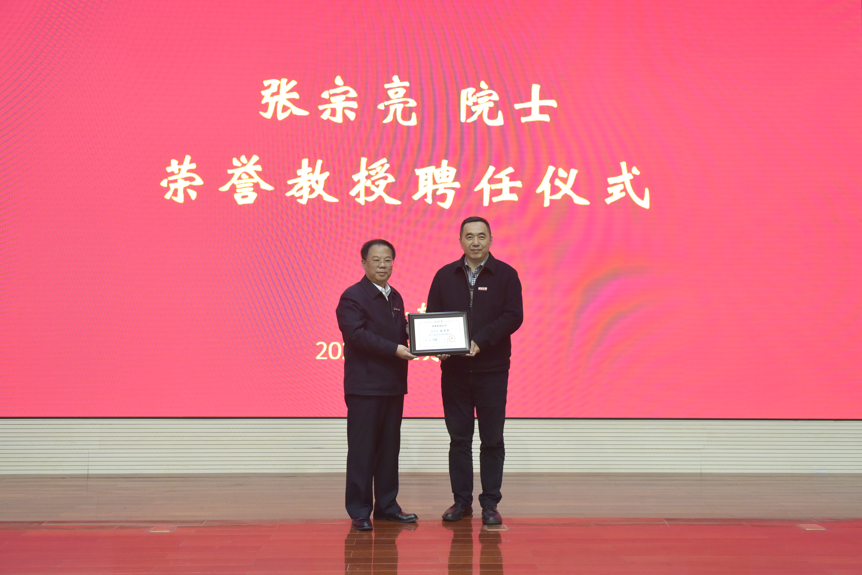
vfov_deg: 37.9
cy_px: 288
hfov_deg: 54.4
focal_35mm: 35
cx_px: 431
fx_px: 838
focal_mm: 35
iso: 2000
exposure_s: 1/125
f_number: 5.6
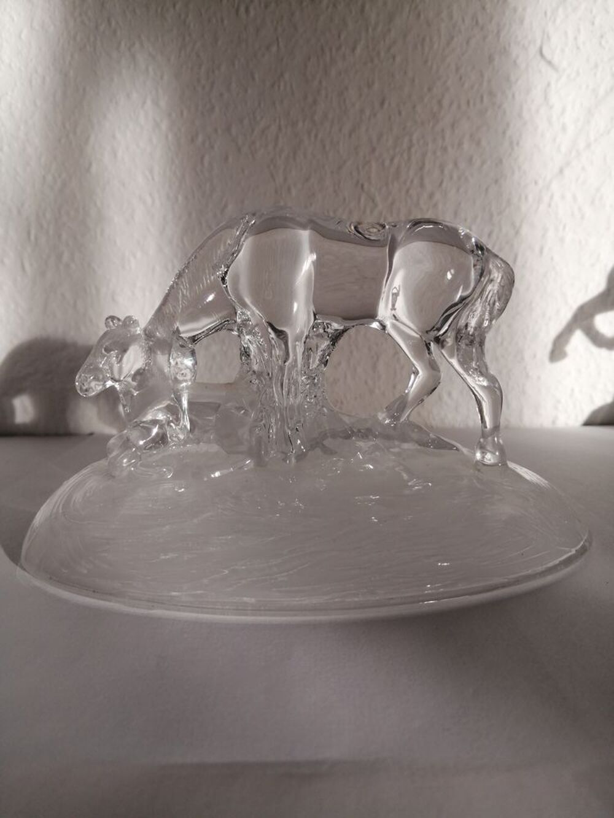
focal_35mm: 27
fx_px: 638
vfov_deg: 65.3
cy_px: 409
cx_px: 307
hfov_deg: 51.4
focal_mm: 3.62
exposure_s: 1/100
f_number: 1.8
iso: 64
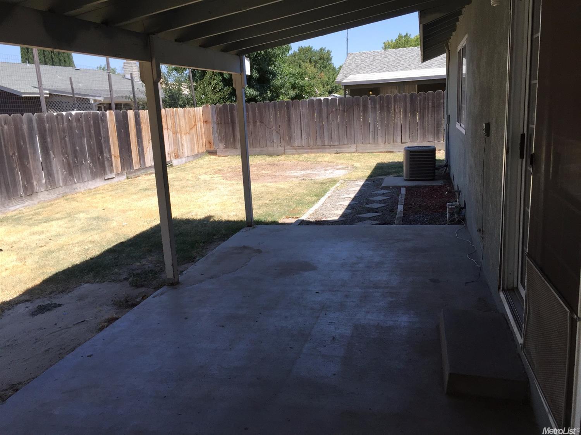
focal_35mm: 29
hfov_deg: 61.7
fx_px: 487
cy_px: 218
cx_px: 290
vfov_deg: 48.2
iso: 50
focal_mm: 4.15
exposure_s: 1/1464
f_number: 2.2
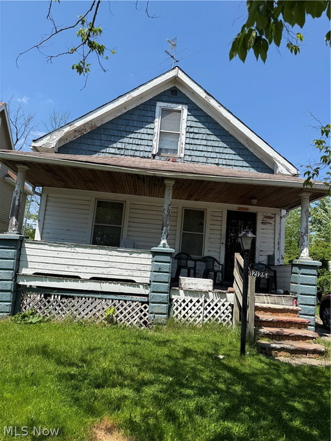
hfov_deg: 56.8
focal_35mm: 24
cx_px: 166
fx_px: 306
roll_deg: -5.1
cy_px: 220
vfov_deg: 71.6
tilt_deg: +9.5
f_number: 1.78
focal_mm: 6.76
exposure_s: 1/3425
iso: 80
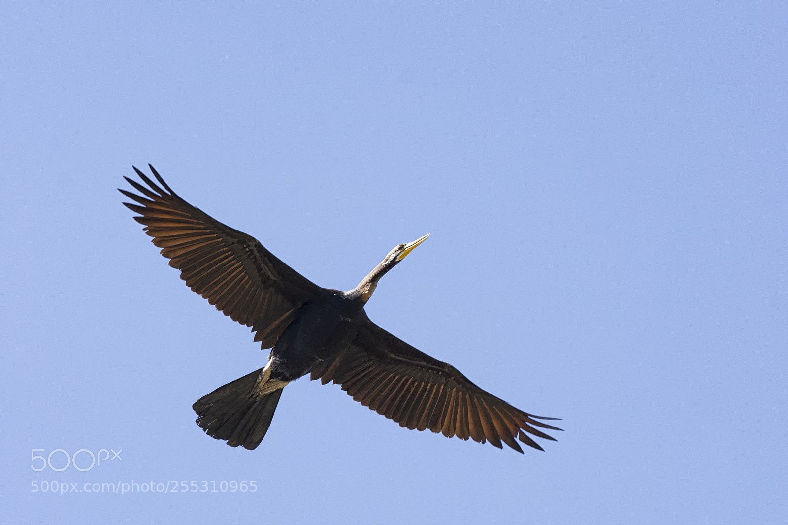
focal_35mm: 615
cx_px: 394
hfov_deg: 3.4
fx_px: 13458
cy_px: 262
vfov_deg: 2.2
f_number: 5.6
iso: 1250
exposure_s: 1/2500
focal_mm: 410
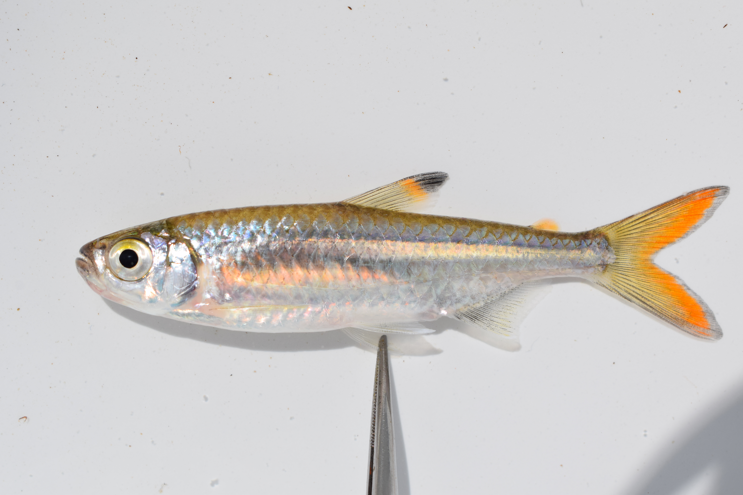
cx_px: 372
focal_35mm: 72
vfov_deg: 18.9
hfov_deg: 28.1
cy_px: 248
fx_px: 1486
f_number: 13
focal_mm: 48
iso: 200
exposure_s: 1/500
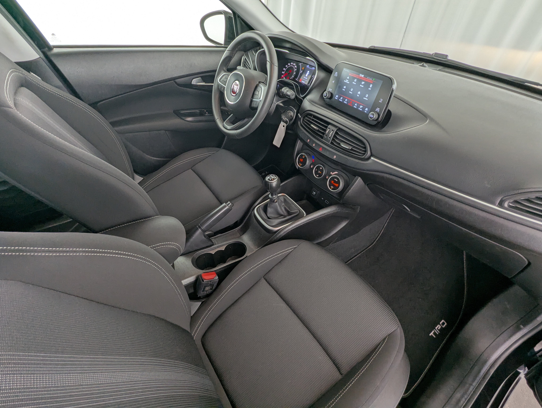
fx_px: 251
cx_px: 271
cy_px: 204
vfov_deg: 78.2
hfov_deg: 94.4
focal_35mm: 16
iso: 66
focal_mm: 2.35
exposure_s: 1/43.9
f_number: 2.2
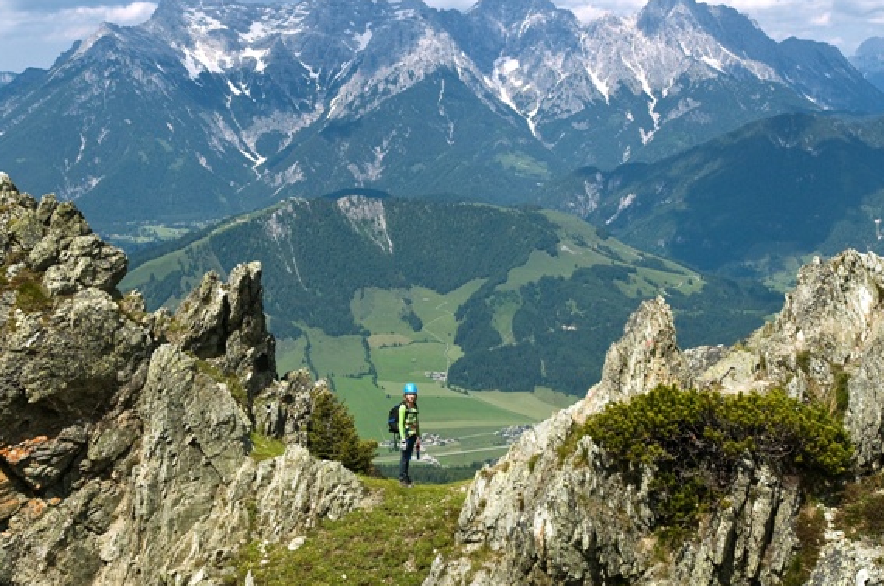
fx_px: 1807
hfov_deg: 27.4
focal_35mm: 74
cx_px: 324
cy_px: 308
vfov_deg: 18.4
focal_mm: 35
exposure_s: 1/1600
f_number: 8
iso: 400
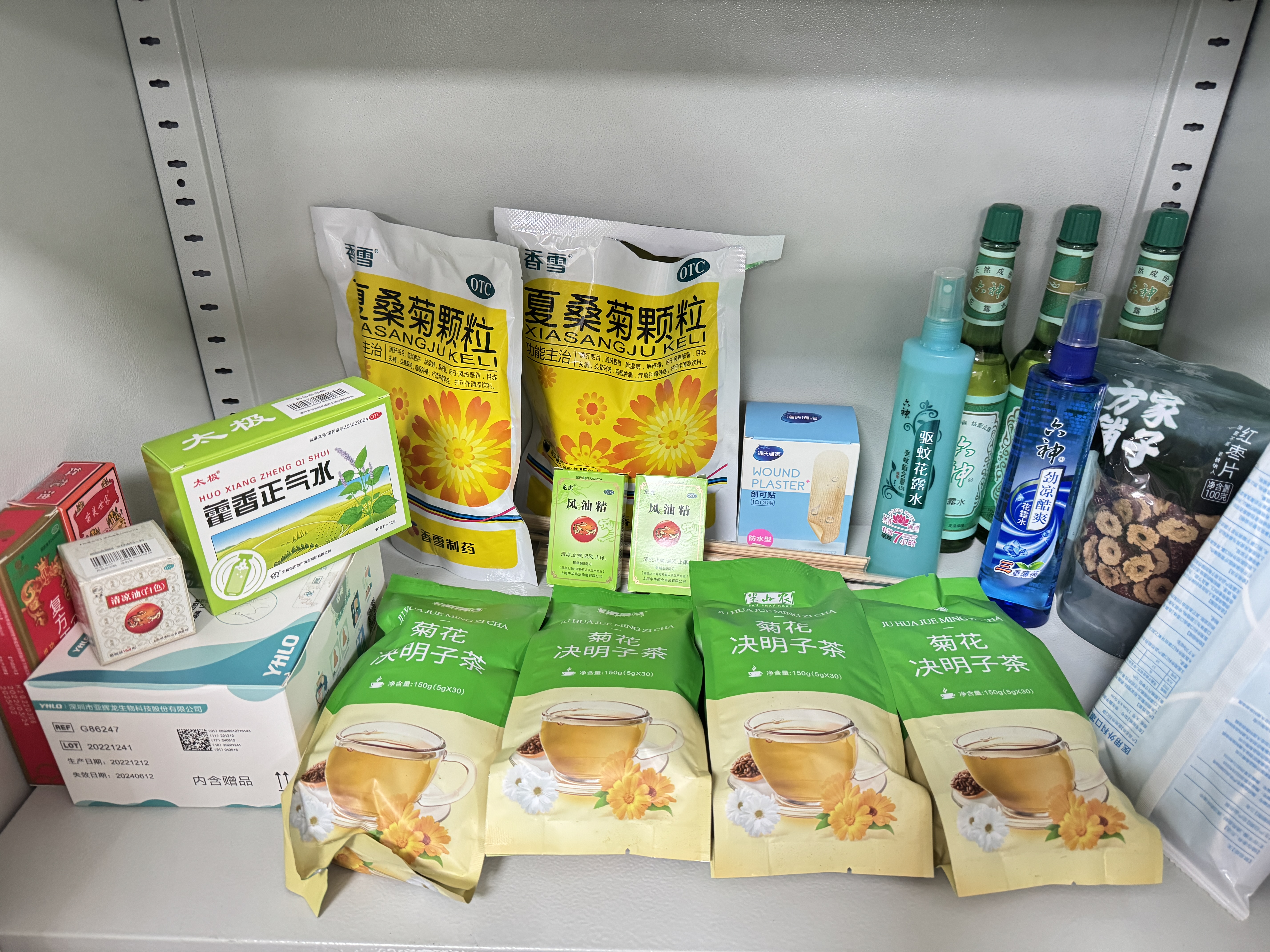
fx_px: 881
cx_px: 635
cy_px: 476
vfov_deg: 56.8
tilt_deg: -29.6
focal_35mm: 24
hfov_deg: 71.6
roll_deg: -0.6
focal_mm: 6.76
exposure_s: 1/50
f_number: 1.78
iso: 500
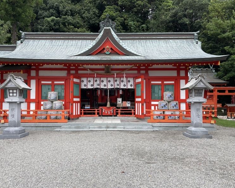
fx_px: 195
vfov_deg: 51.5
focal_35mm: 28
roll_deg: +0.0
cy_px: 96
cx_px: 109
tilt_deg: +2.2
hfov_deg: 62.1
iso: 32
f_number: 1.6
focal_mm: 4.2
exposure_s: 1/658
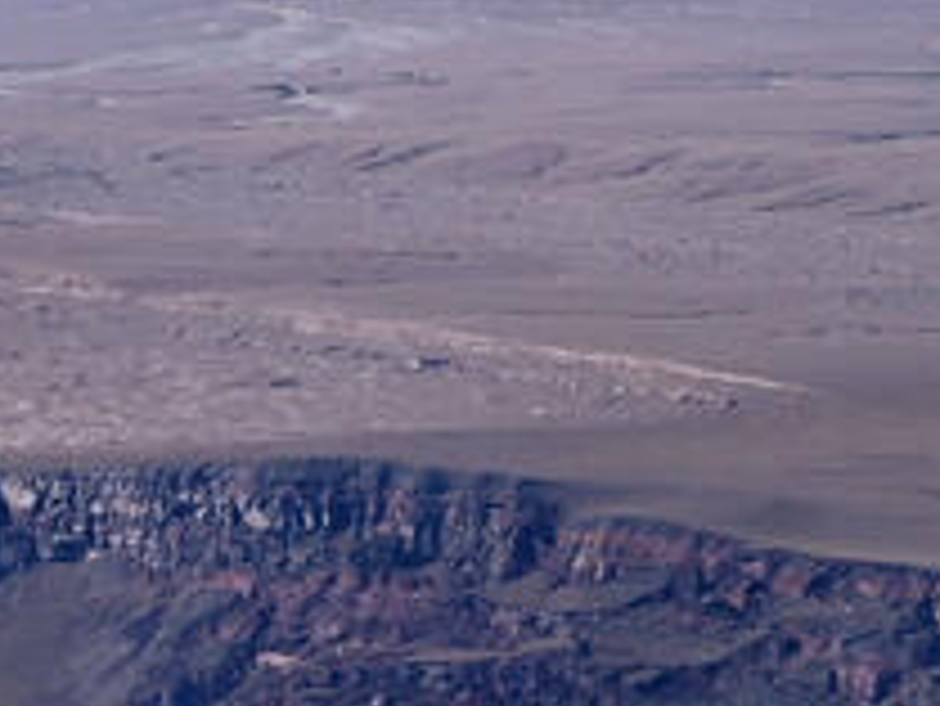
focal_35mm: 565
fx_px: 15351
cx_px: 180
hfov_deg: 3.5
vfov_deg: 2.6
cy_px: 510
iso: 100
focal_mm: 92
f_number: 6.3
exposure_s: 1/250
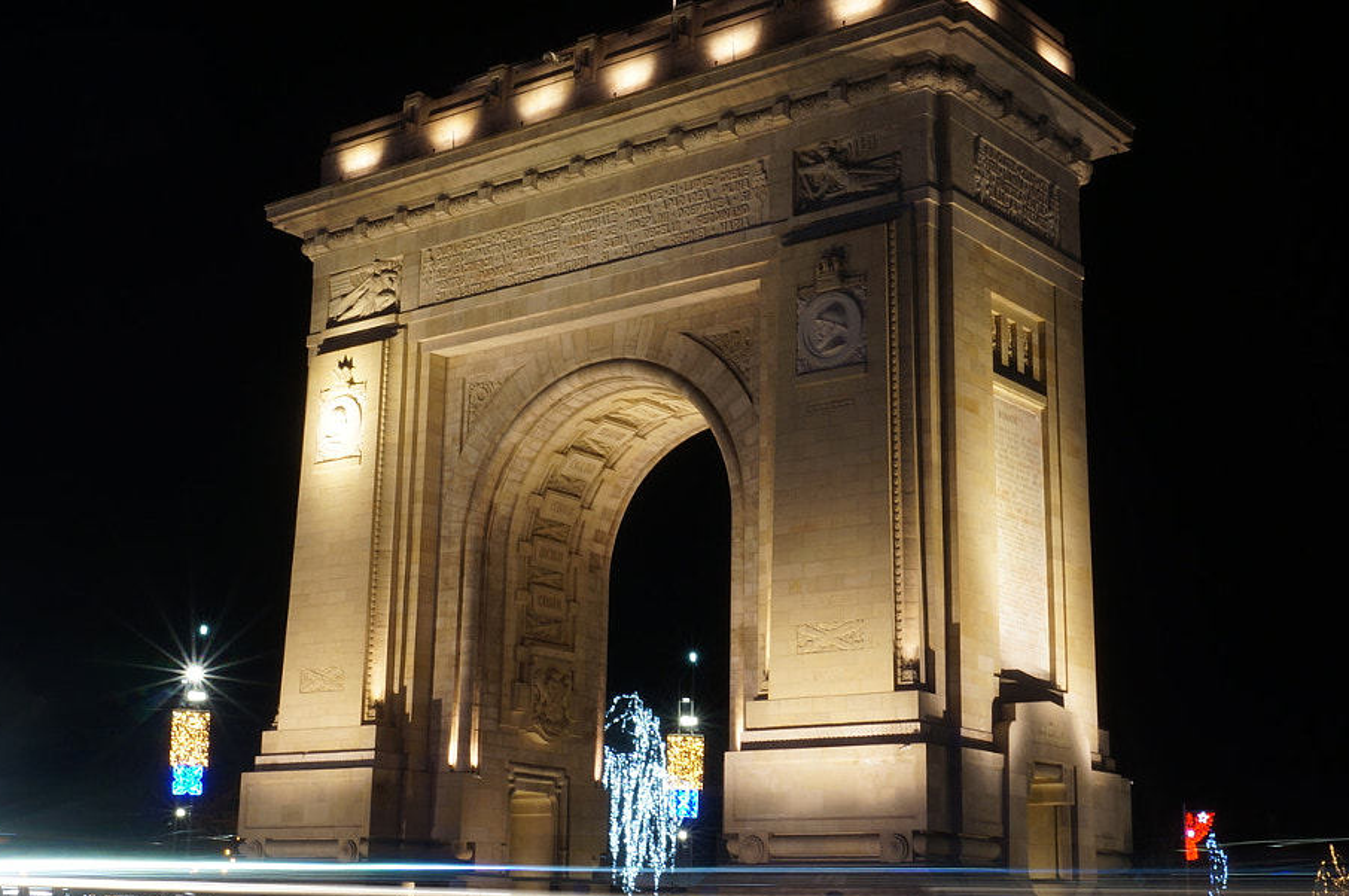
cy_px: 410
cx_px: 585
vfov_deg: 25.5
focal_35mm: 53
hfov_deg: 37.5
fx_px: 1984
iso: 100
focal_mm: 20
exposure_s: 10
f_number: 20
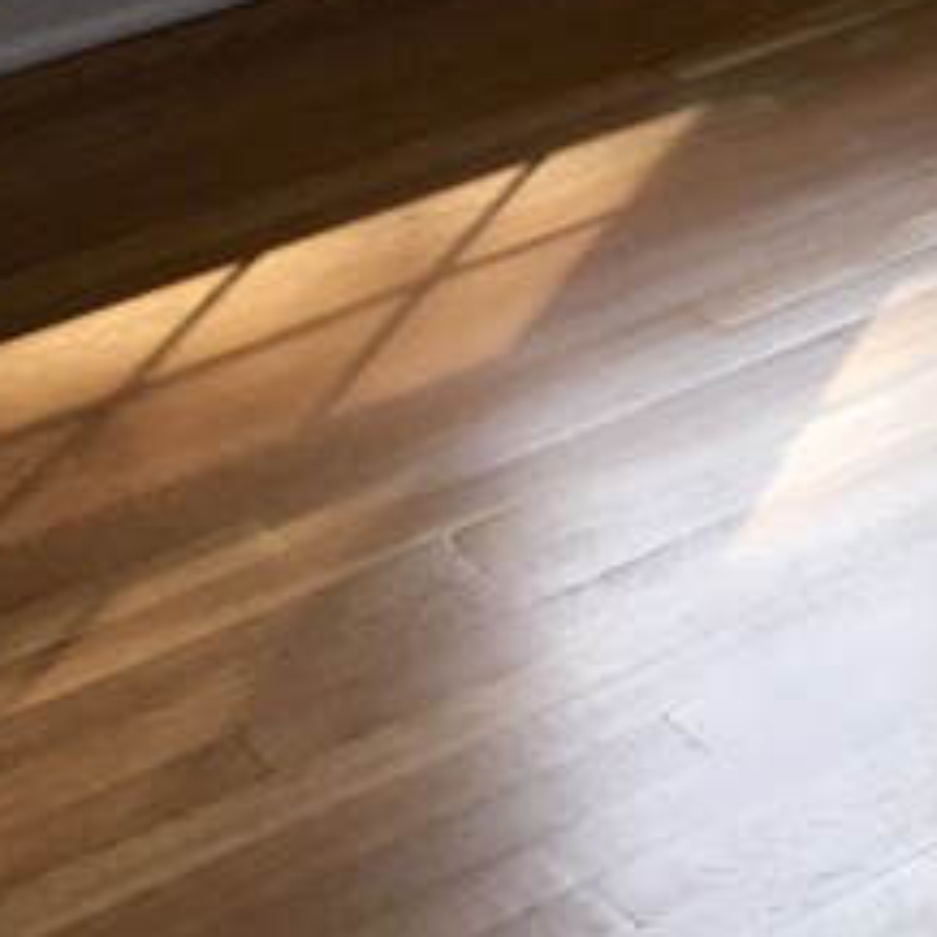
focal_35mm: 121
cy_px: -268
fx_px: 3706
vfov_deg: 13.9
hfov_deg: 13.1
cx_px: 1671
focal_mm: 4.15
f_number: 2.2
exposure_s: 1/120
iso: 40
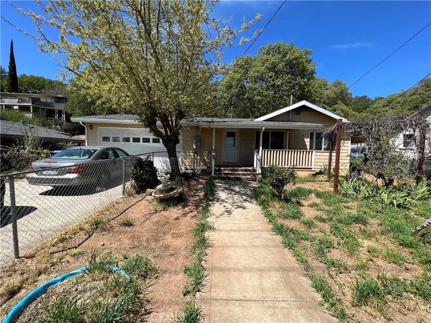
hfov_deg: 106.2
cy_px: 162
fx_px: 162
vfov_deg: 89.9
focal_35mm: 13
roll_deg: -1.4
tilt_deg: -3.5
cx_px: 216
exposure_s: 1/1043
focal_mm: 1.57
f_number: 1.8
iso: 32
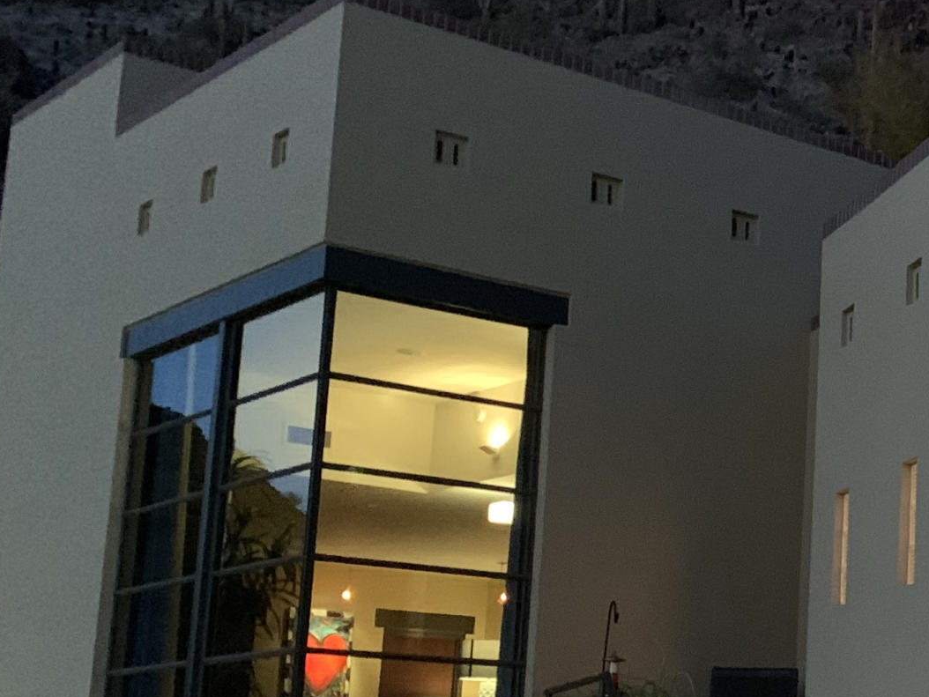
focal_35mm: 74
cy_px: 474
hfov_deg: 23.7
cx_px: 1146
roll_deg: -0.8
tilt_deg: +10.6
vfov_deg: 19.8
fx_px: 1986
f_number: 1.8
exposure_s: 1/24
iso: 800
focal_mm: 4.25
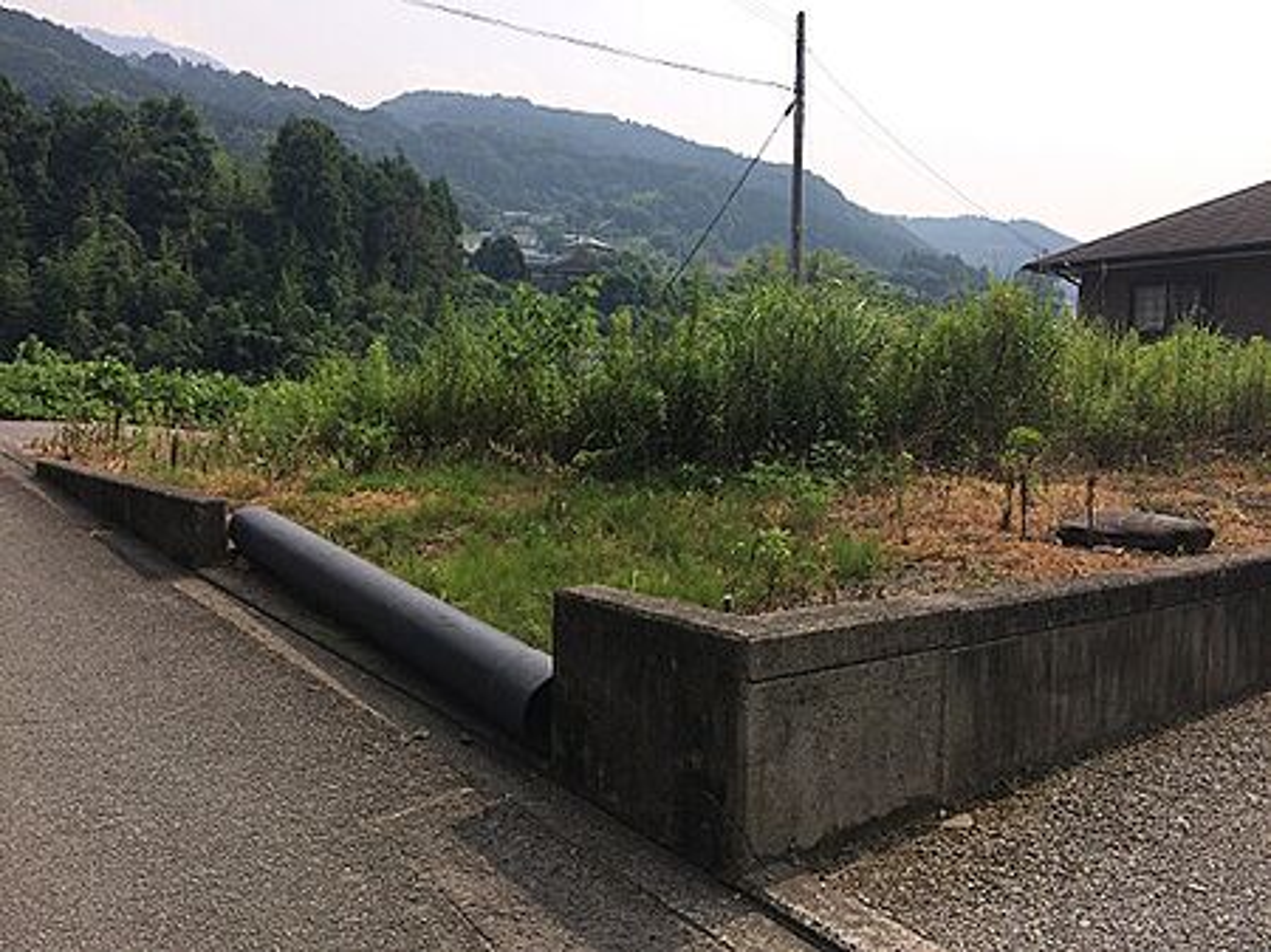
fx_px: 1064
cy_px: 476
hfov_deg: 61.7
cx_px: 636
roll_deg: +0.0
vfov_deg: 48.2
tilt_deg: -6.2
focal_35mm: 29
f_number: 2.2
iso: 32
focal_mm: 4.15
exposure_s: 1/1786
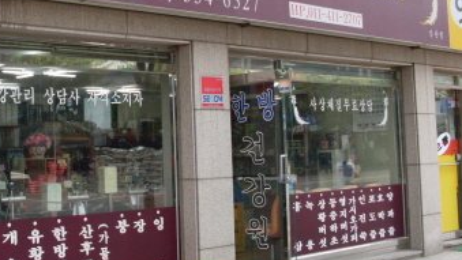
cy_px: 74
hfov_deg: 33.7
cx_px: 124
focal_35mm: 61
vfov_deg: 19.6
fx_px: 748
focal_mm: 6.3
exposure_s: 1/350
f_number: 2.8
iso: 80
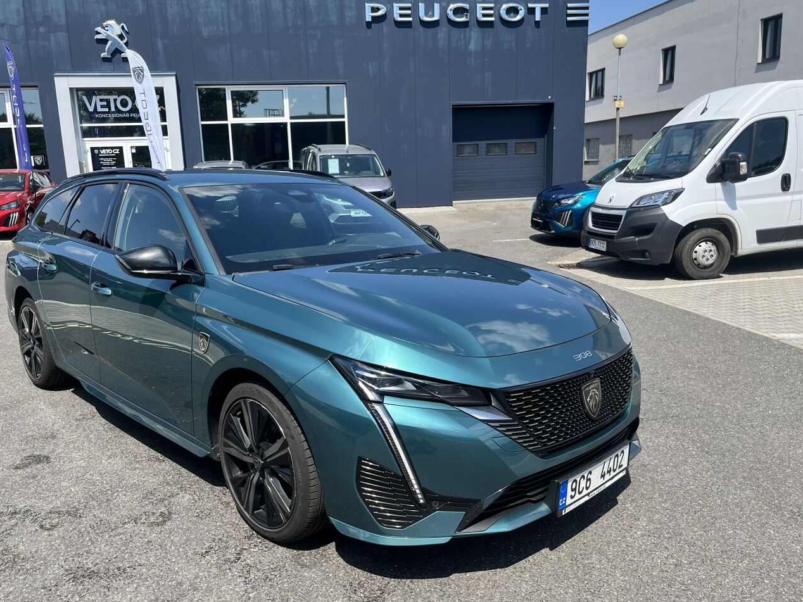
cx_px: 375
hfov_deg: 63.4
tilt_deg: -12.0
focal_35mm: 28
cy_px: 295
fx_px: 650
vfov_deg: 49.7
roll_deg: +1.9
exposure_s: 1/2179
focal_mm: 5.1
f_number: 1.6
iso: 50
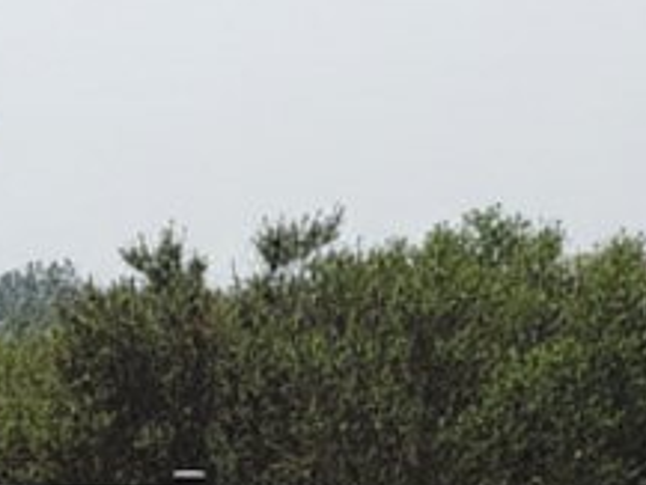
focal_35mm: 127
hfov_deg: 15.4
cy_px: 797
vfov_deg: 11.1
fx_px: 2371
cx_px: 122
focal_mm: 6.4
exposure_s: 1/1345
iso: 470
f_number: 1.8
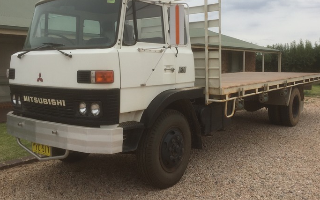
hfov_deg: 54.0
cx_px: 160
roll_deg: -0.4
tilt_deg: -3.9
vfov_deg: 35.3
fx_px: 314
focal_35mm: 36
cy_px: 85
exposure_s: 1/3049
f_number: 2.2
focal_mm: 4.15
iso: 32
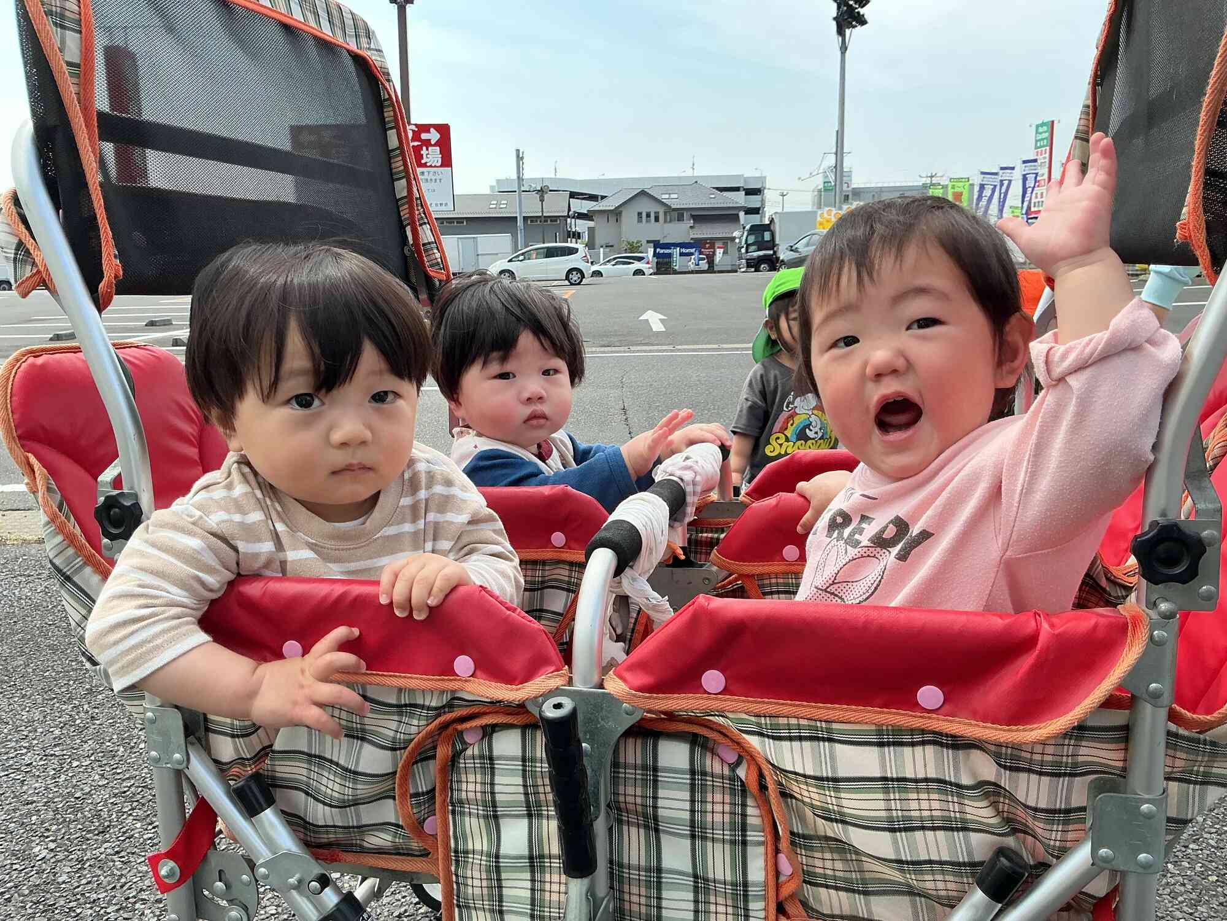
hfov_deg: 61.7
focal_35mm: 29
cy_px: 460
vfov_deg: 48.2
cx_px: 614
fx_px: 1028
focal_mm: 3
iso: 25
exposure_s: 1/635
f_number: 1.8
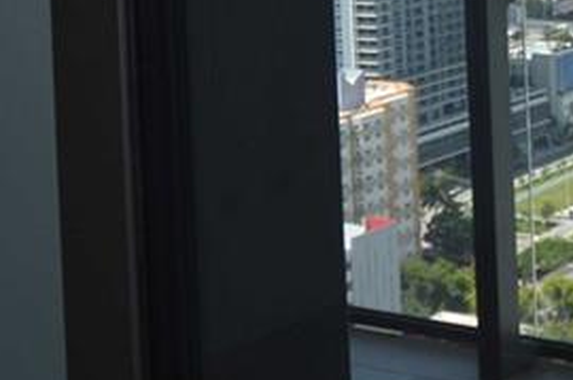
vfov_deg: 14.3
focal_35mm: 89
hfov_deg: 21.1
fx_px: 1414
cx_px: 713
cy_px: -196
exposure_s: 1/200
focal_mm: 10
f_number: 5.6
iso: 100
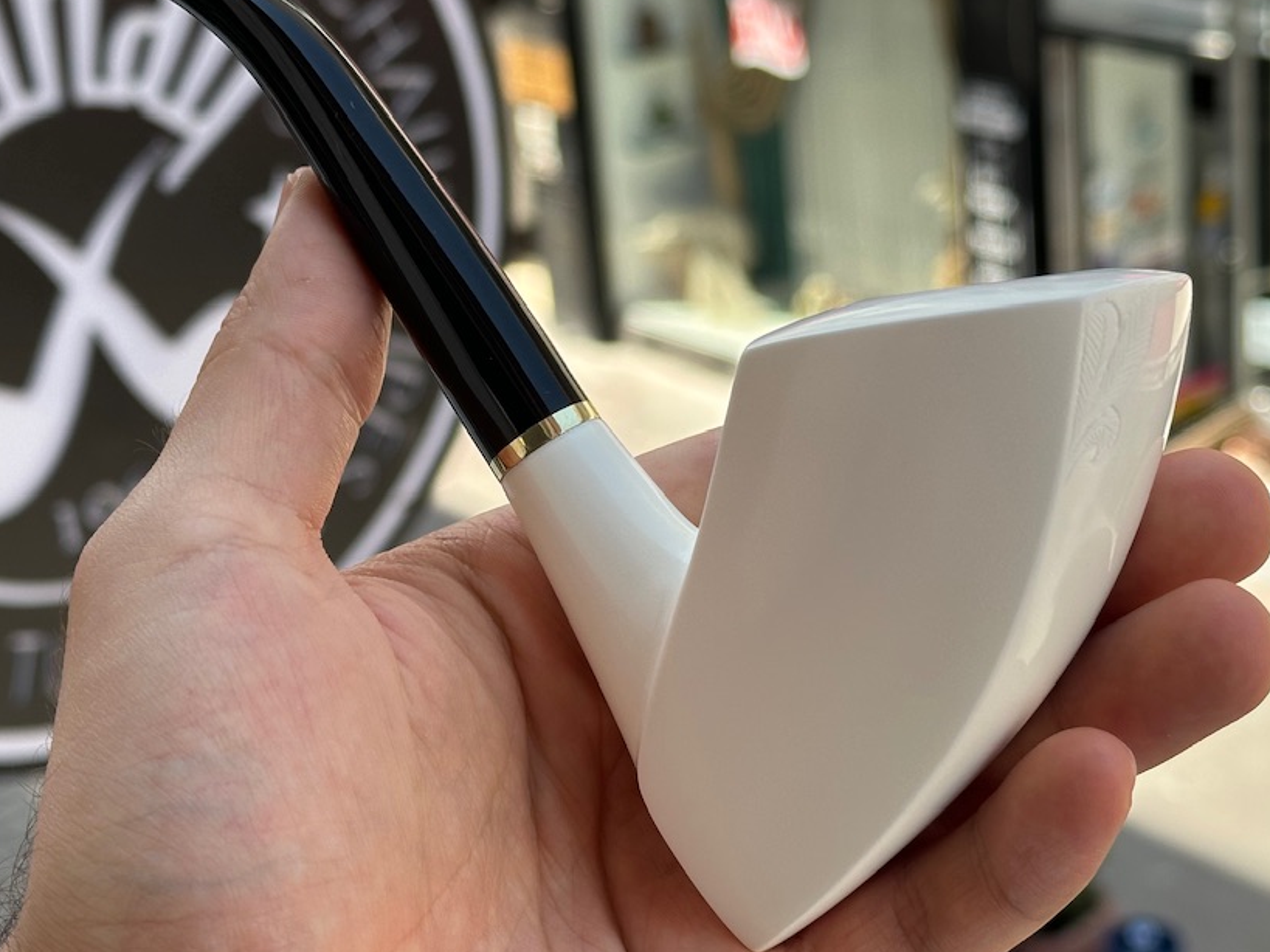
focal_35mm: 75
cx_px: 555
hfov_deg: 26.0
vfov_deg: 19.6
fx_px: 2751
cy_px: 488
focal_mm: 6.86
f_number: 1.78
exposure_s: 1/823
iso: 64
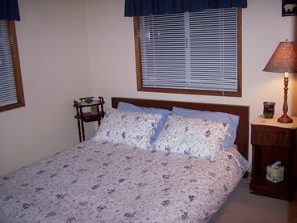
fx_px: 335
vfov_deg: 36.8
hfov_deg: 47.9
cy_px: 112
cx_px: 148
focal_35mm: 39
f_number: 2.8
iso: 140
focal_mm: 8
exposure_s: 1/60
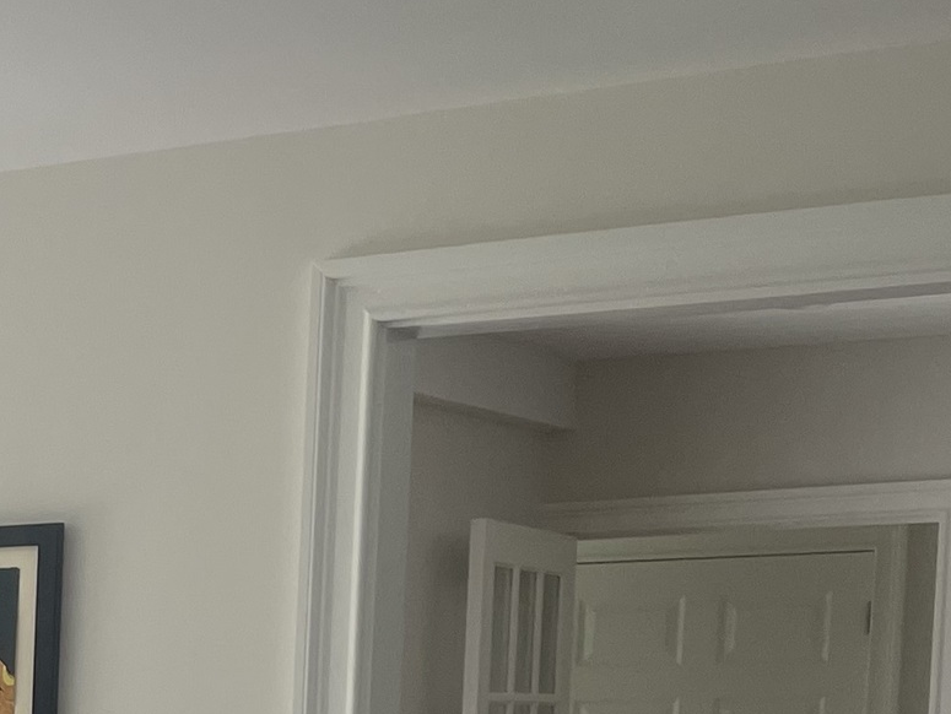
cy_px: 1072
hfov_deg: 16.3
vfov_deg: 13.5
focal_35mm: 103
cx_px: -708
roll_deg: +0.2
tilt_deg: -6.4
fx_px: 2831
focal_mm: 4.2
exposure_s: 1/120
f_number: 1.6
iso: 50
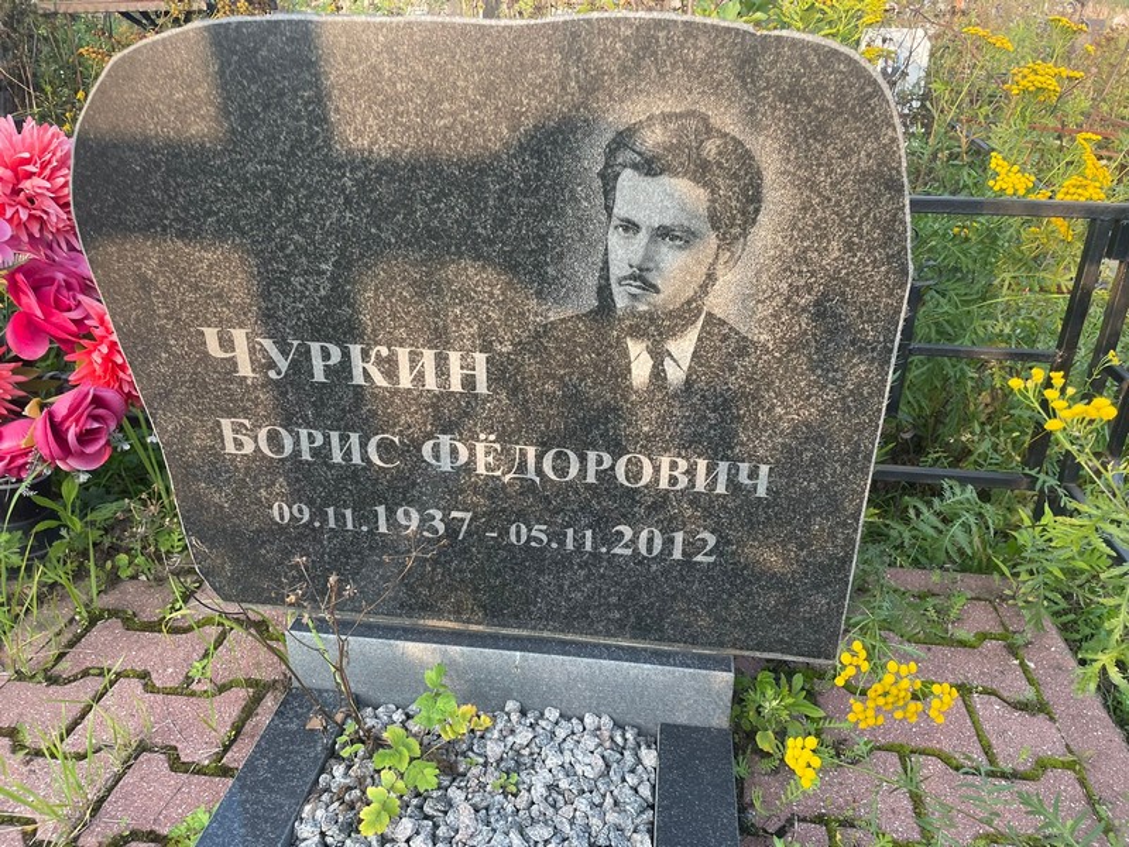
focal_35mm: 26
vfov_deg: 53.1
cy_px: 424
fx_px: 848
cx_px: 564
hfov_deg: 67.3
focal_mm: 4.2
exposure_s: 1/175
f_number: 1.6
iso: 32
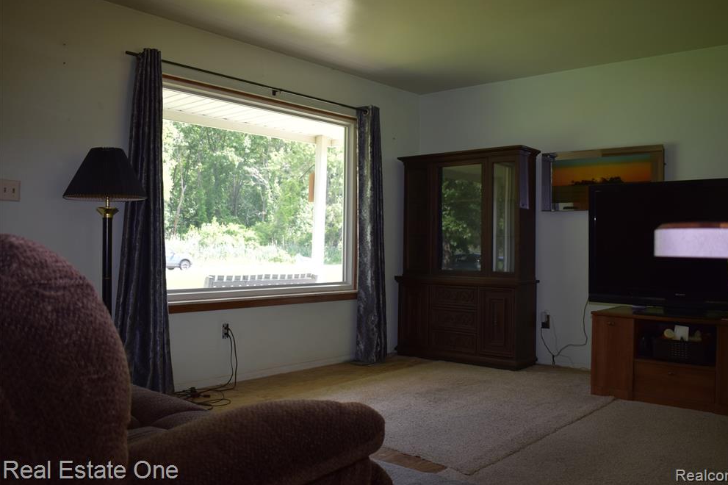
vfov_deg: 42.3
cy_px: 237
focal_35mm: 31
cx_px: 374
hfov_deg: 60.3
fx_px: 627
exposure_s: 1/125
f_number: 3.5
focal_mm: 20
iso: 250
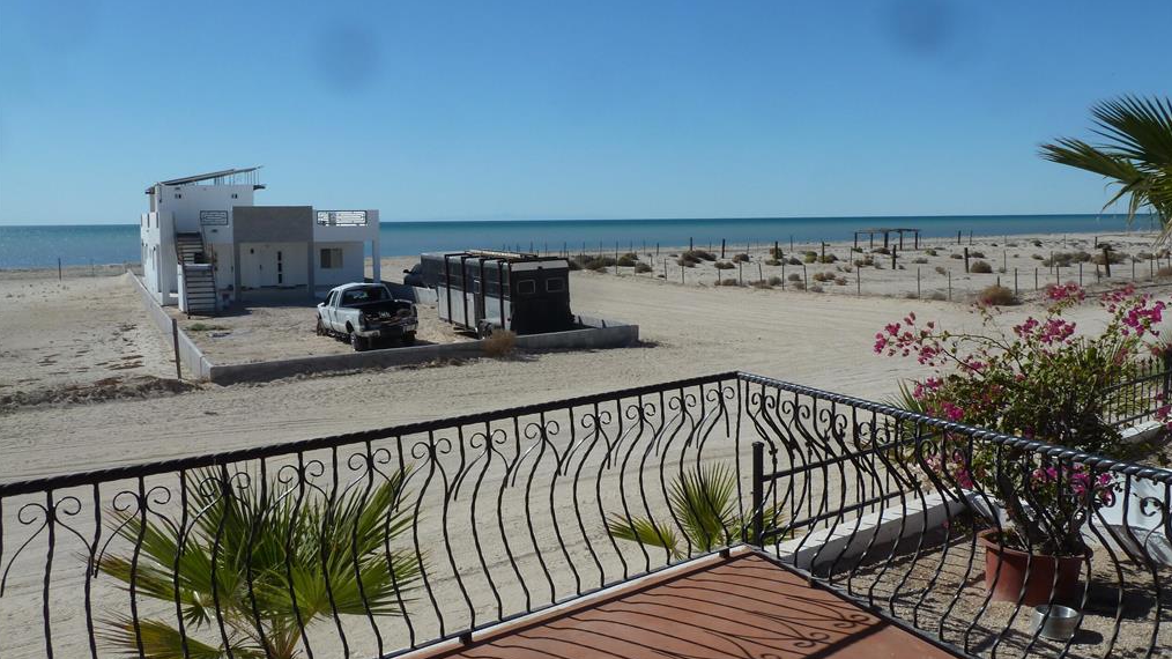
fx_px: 1025
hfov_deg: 59.5
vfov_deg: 35.6
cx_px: 585
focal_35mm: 33
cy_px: 293
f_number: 5.6
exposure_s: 1/640
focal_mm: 5
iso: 80
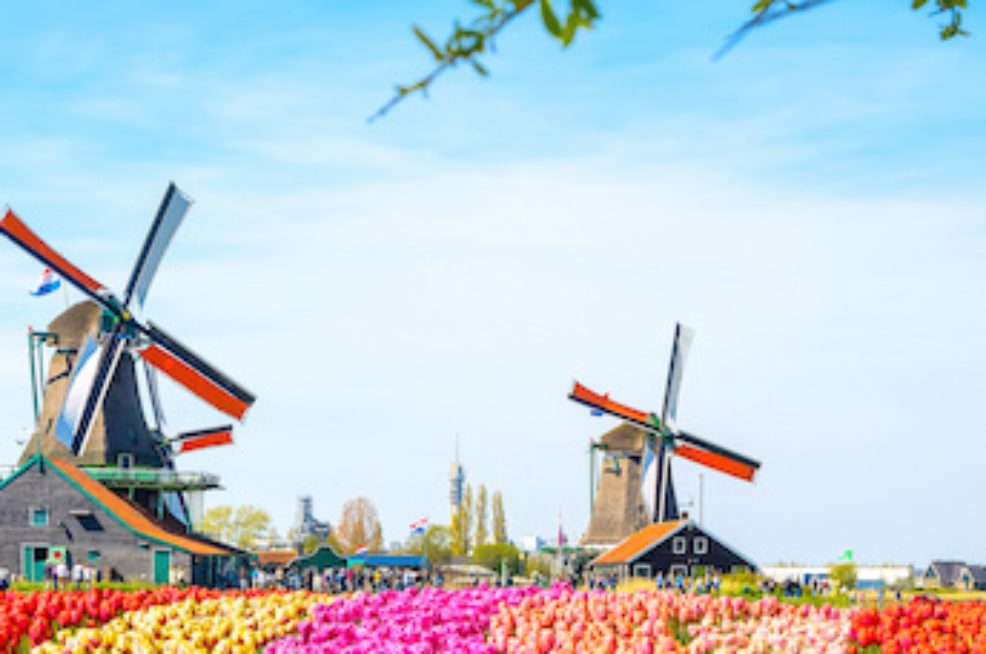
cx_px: 103
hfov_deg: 17.4
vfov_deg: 11.7
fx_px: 3171
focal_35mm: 116
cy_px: 548
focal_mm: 38
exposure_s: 1/400
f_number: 10
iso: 200
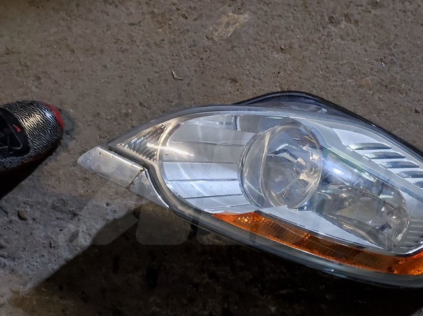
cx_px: 282
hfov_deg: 52.9
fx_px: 415
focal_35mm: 34
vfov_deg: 41.5
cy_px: 193
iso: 1914
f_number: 1.79
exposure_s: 1/25
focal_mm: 4.7
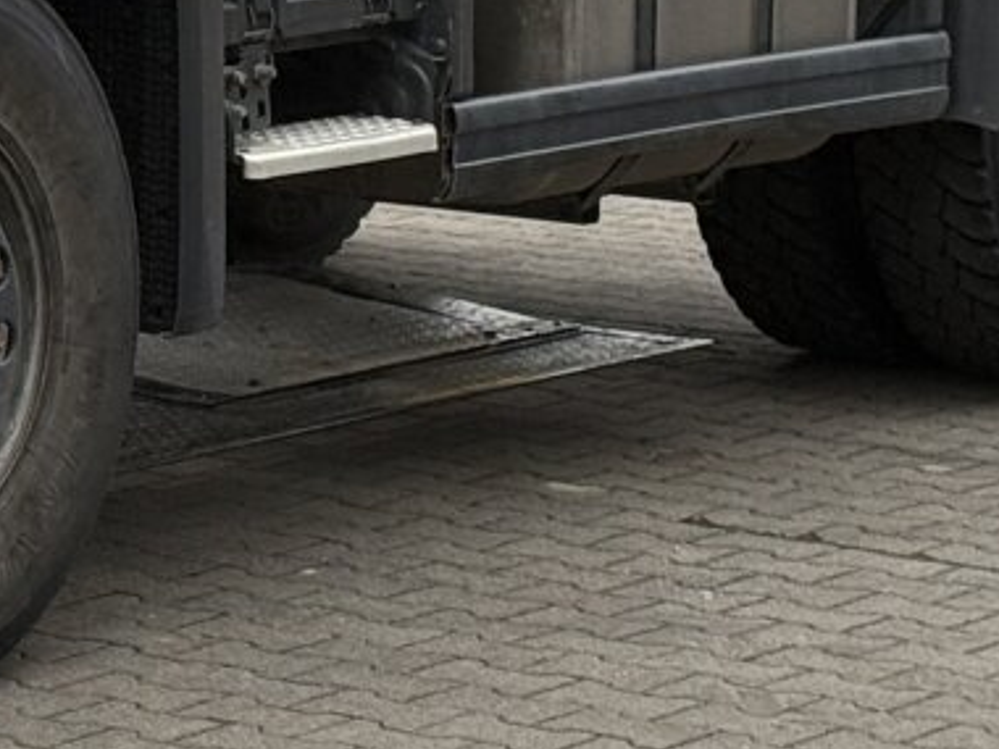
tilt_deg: +2.1
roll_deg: -0.3
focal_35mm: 202
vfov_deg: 7.1
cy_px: -686
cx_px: -323
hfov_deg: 9.6
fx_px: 5830
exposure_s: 1/712
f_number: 1.78
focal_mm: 6.76
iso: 80
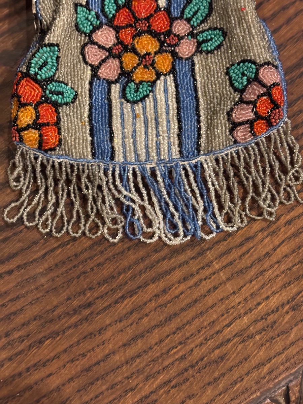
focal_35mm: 52
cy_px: 202
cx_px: 152
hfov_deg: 28.0
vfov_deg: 36.8
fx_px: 607
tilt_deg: -74.7
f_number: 1.6
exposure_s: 1/19
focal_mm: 5.96
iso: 400
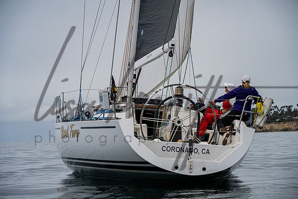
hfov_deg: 17.8
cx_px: 149
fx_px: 952
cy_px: 100
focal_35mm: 115
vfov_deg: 11.9
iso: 800
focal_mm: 115
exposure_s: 1/3200
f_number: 6.7
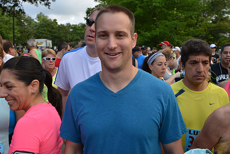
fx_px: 172
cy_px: 74
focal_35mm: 27
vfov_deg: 47.9
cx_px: 106
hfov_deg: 67.3
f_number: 6.3
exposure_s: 1/100
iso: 125
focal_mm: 24
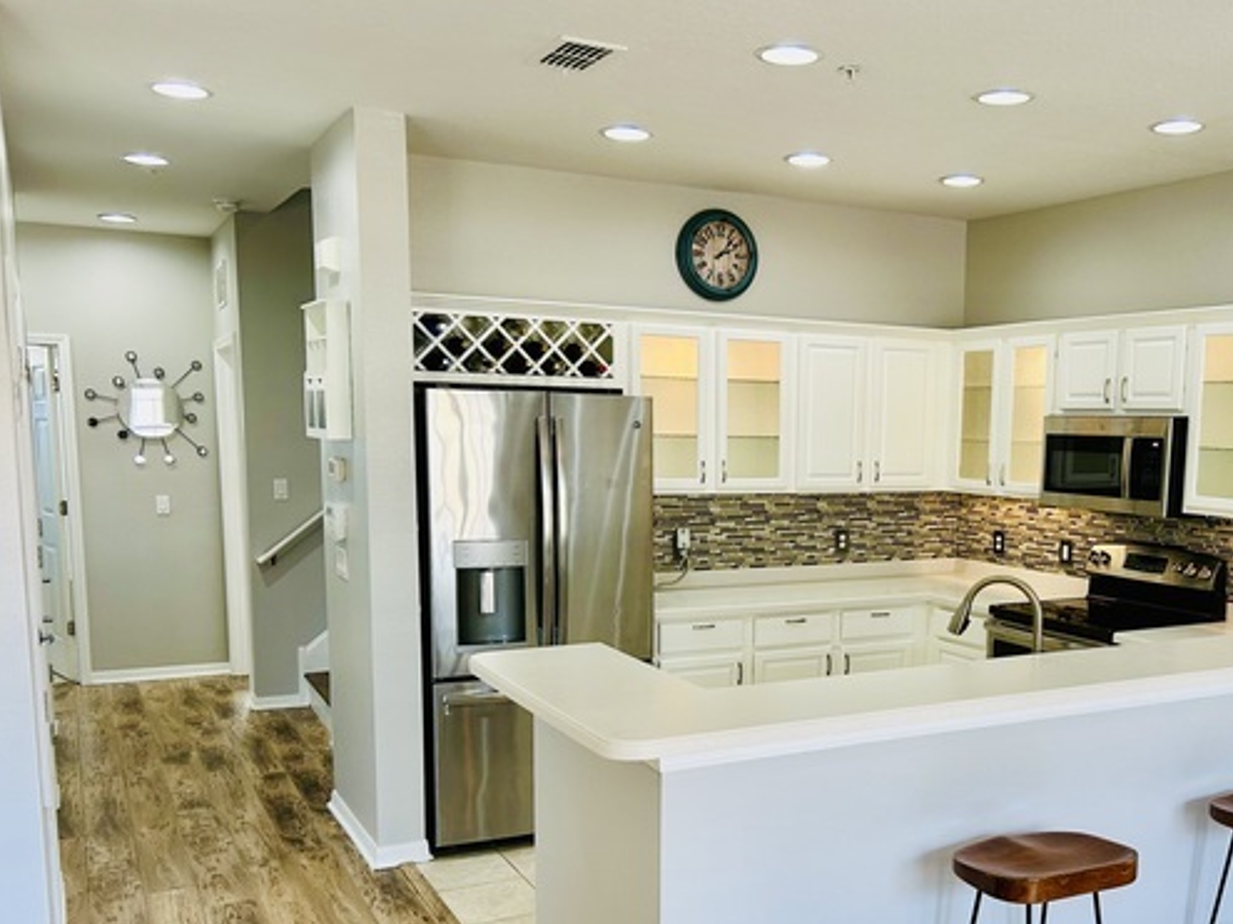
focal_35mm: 35
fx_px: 1246
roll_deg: -0.9
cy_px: 595
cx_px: 821
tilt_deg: -9.6
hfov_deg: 51.7
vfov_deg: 40.3
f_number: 1.5
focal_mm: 5.7
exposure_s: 1/120
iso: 80
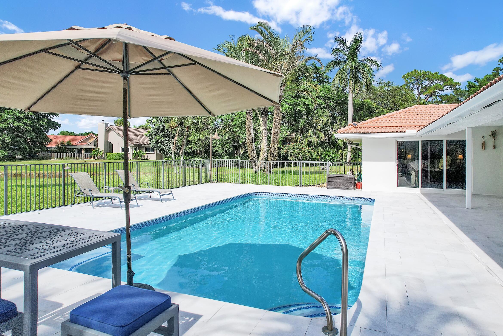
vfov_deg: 57.2
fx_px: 307
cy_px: 168
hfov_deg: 78.6
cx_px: 252
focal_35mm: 22
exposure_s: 1/3200
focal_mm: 8.38
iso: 160
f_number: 2.8
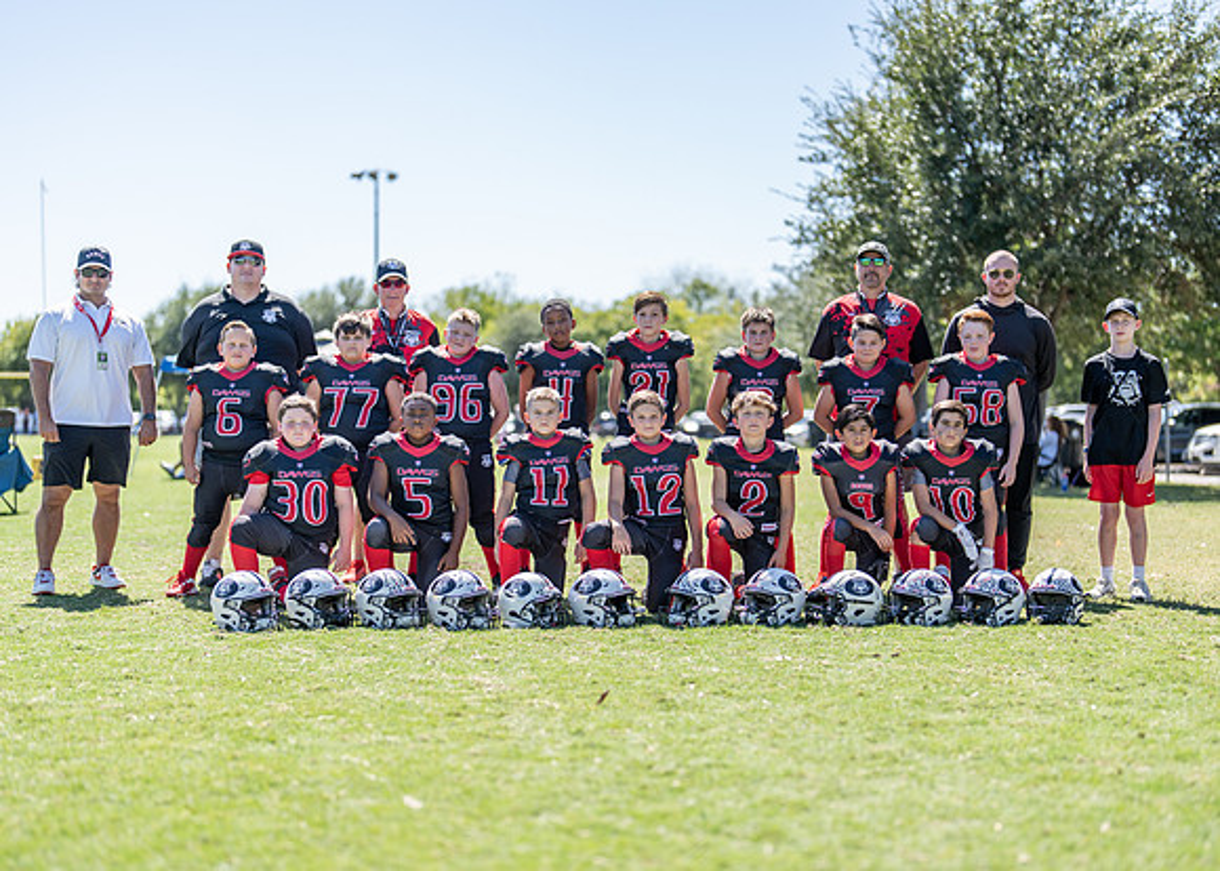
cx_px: 641
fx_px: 2041
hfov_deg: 33.3
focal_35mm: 59
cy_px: 470
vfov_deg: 24.1
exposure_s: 1/4000
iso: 100
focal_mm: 50
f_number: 1.2
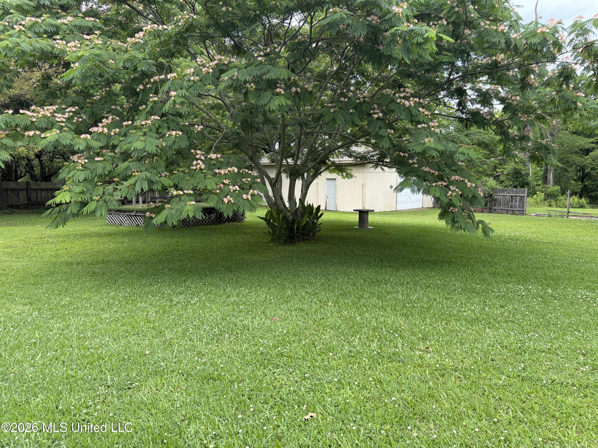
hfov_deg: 67.3
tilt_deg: -4.3
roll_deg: +0.4
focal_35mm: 26
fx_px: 449
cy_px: 224
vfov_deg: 53.1
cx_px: 299
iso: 50
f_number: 1.6
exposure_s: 1/731
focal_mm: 5.96
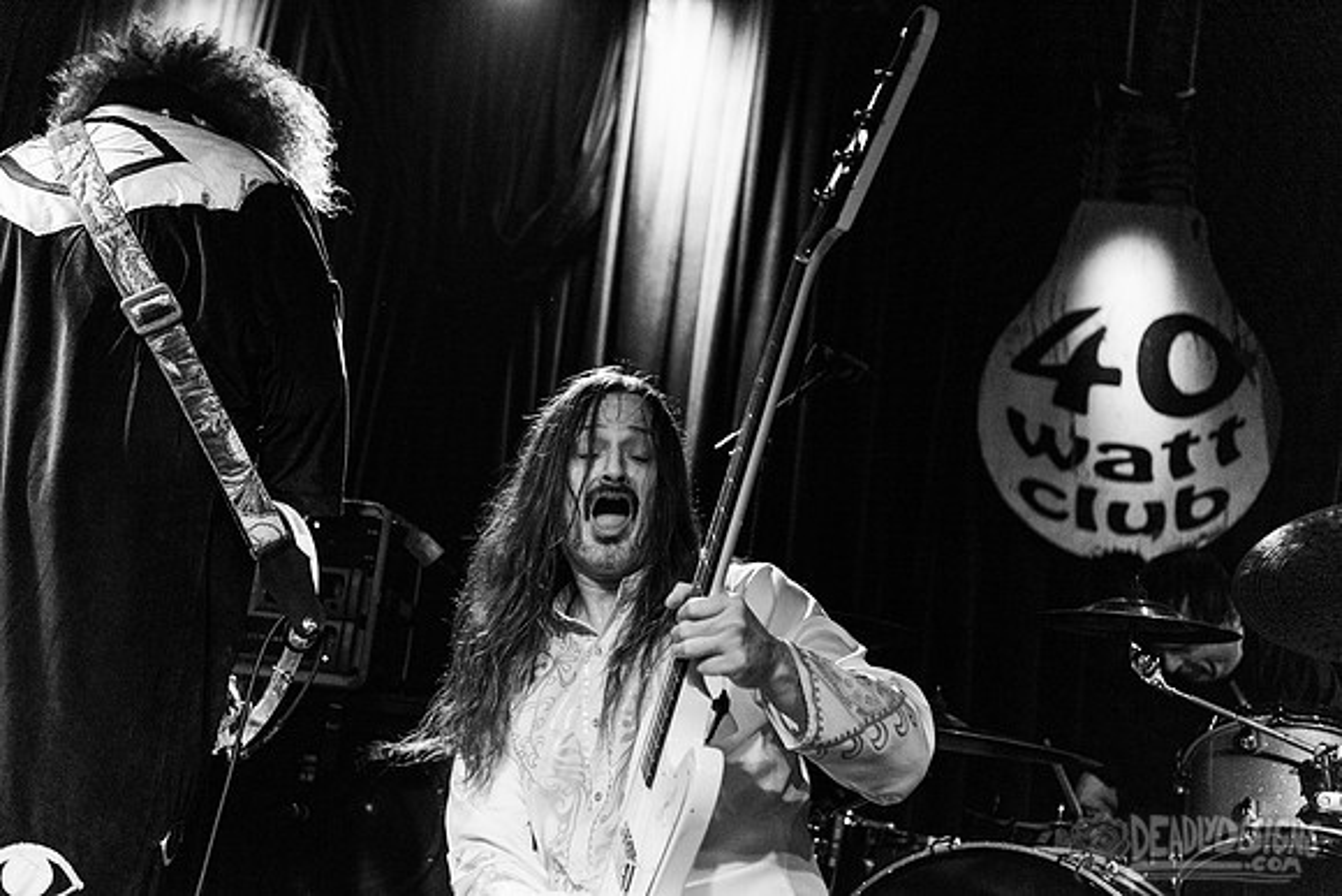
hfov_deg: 36.2
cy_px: 448
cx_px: 671
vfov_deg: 24.6
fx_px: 2051
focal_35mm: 55
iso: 3200
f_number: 3.2
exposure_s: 1/200
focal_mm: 55
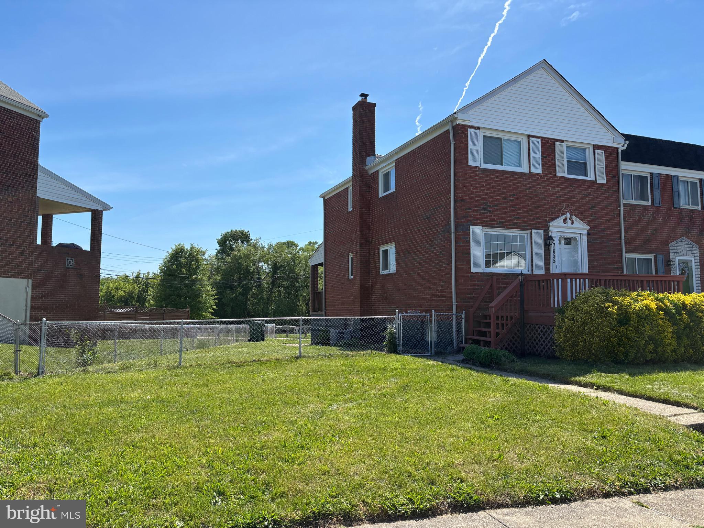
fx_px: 529
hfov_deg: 67.3
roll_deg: +0.2
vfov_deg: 53.1
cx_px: 352
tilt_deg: +5.1
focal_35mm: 26
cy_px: 264
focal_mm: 5.96
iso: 50
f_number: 1.6
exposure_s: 1/3650
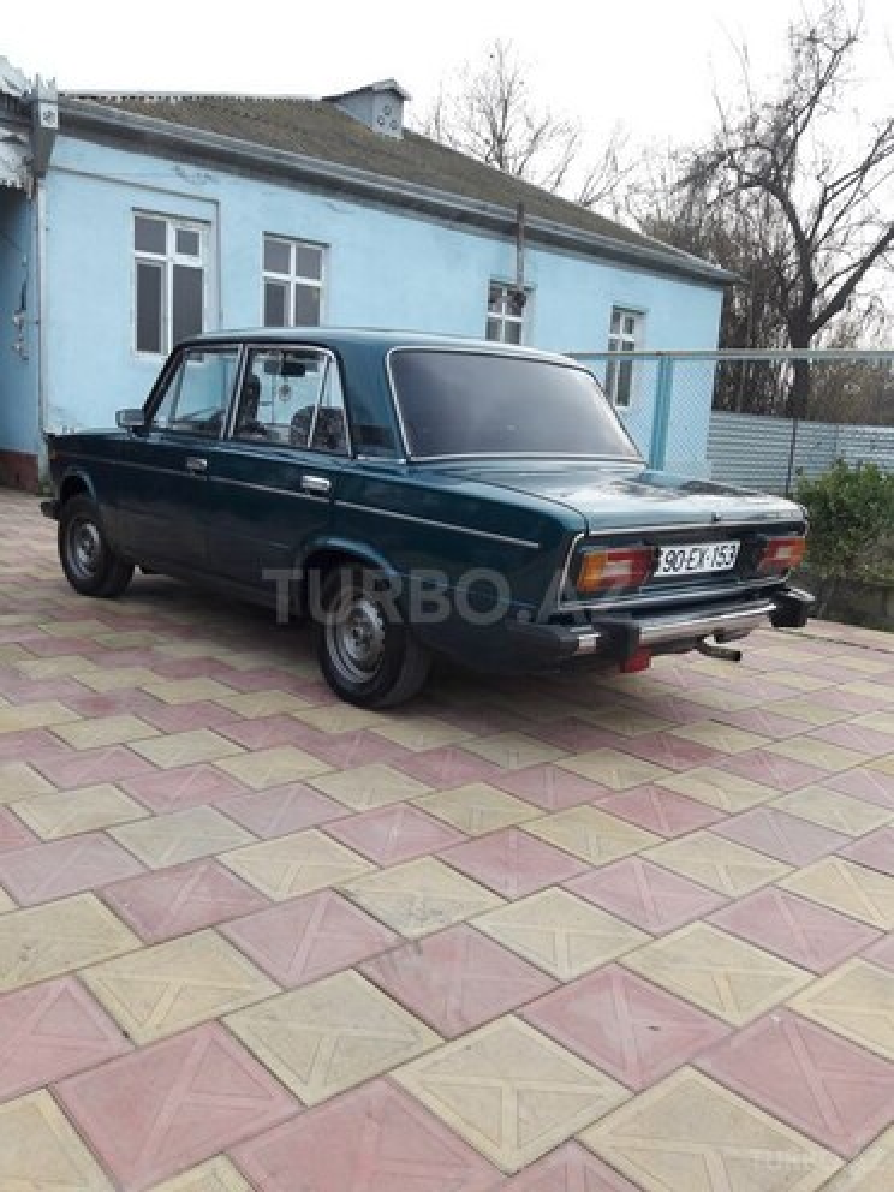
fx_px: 964
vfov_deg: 63.4
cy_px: 596
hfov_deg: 49.7
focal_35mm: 28
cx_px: 447
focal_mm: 3.7
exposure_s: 1/100
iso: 40
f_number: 1.9
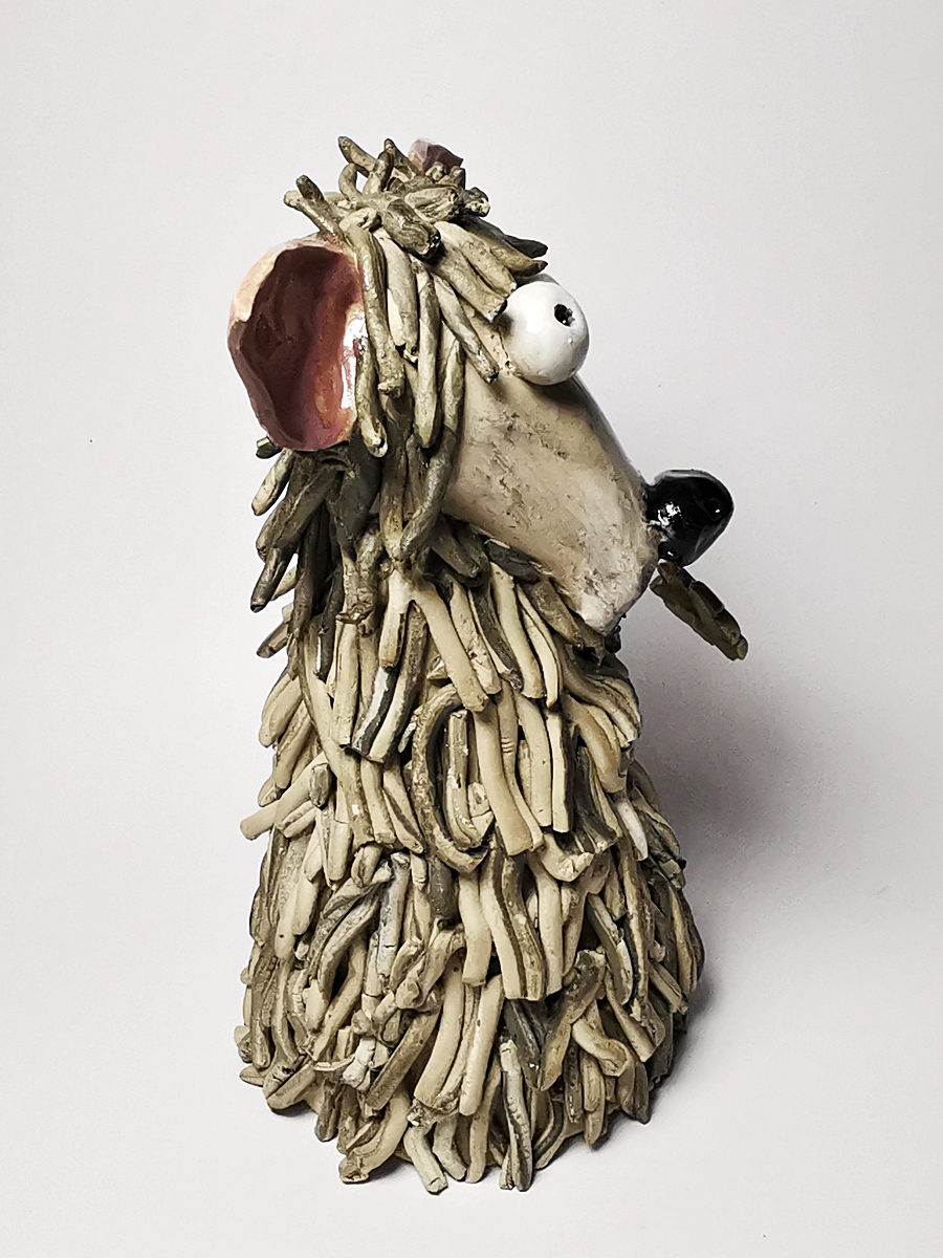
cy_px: 629
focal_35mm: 43
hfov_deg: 33.6
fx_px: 1562
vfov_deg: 43.9
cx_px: 472
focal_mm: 2.26
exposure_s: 1/33.3
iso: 200
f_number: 2.2
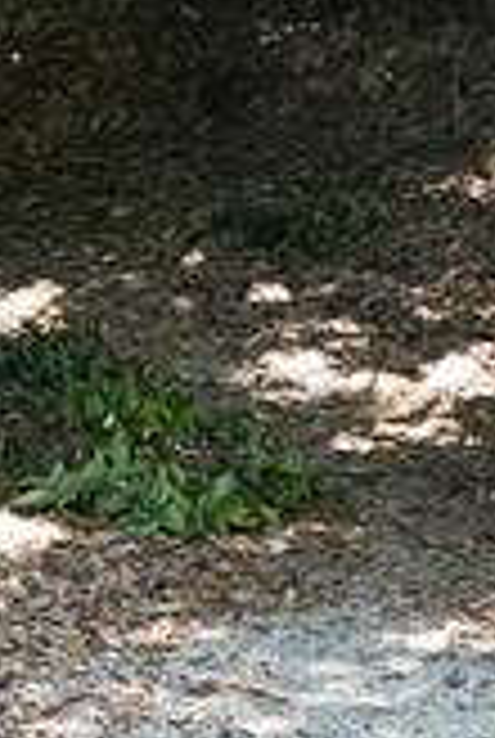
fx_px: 3892
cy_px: -16
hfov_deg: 7.2
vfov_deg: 10.7
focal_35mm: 189
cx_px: -220
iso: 2000
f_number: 8
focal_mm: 30.4
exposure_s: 1/200
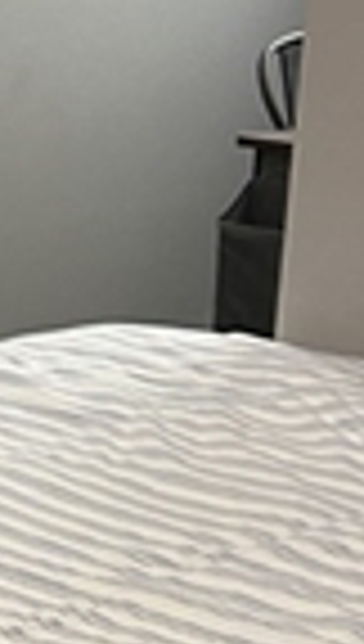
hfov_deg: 7.2
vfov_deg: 14.1
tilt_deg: -15.5
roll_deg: -0.1
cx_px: -715
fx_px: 2594
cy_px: 491
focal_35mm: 152
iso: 250
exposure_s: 1/60
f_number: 1.5
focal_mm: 5.7
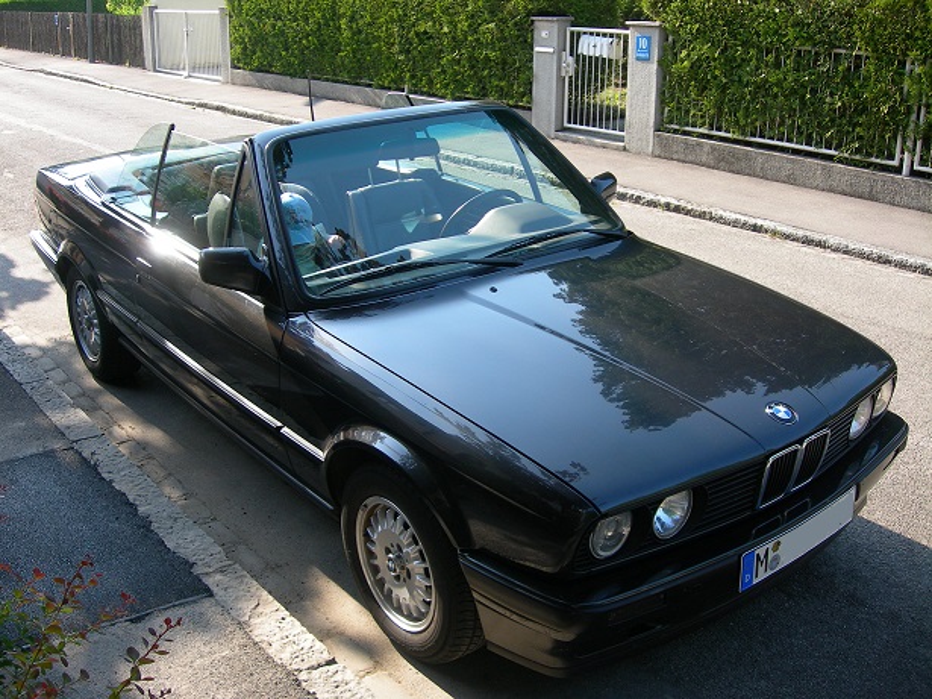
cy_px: 350
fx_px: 1023
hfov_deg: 49.0
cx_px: 466
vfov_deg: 37.7
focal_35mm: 38
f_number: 2.8
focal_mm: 7.8
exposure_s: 1/180
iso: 50
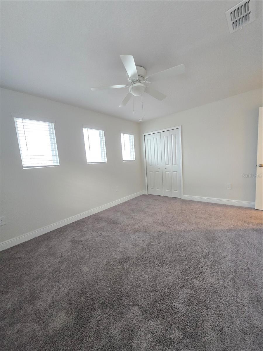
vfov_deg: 106.2
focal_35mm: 13
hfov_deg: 89.9
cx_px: 132
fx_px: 132
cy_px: 176
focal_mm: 1.7
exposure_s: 1/60
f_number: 2.2
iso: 800
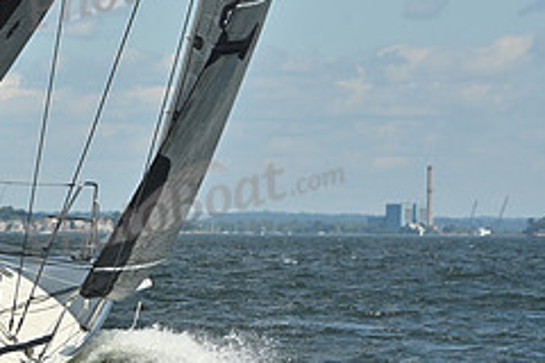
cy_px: 121
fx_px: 5480
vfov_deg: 3.8
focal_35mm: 362
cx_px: -91
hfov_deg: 5.7
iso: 250
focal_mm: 150
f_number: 10
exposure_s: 1/1250
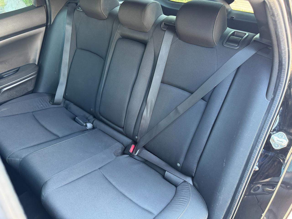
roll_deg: -1.6
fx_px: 202
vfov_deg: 56.8
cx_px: 146
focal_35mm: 24
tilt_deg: -34.4
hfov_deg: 71.6
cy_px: 110
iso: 320
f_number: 1.78
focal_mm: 6.76
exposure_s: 1/60
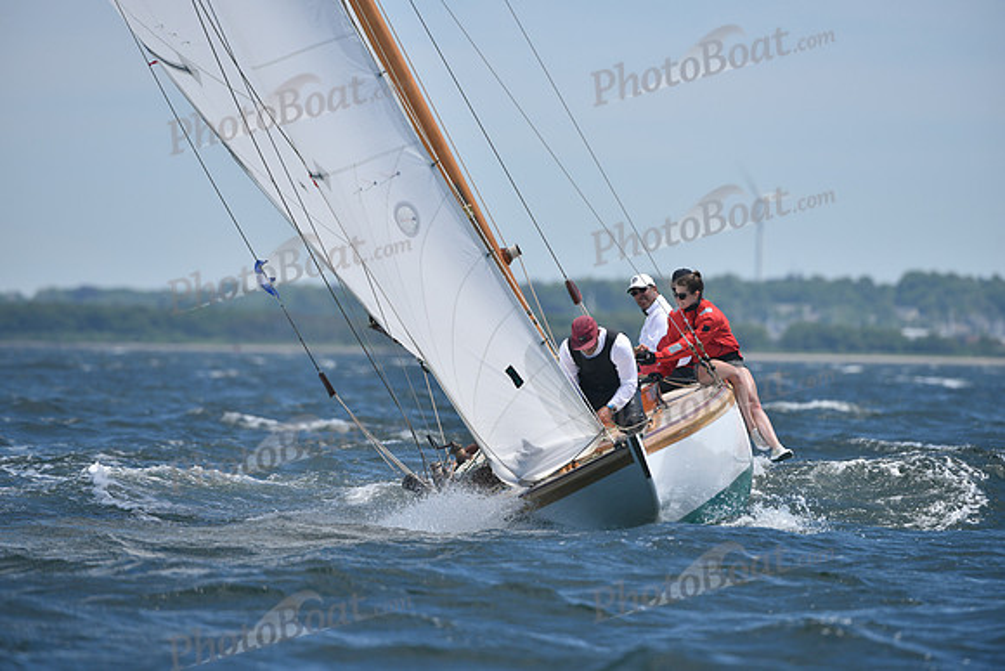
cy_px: 336
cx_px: 502
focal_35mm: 400
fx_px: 11169
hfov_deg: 5.2
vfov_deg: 3.4
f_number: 5
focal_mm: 400
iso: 250
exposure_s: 1/1600
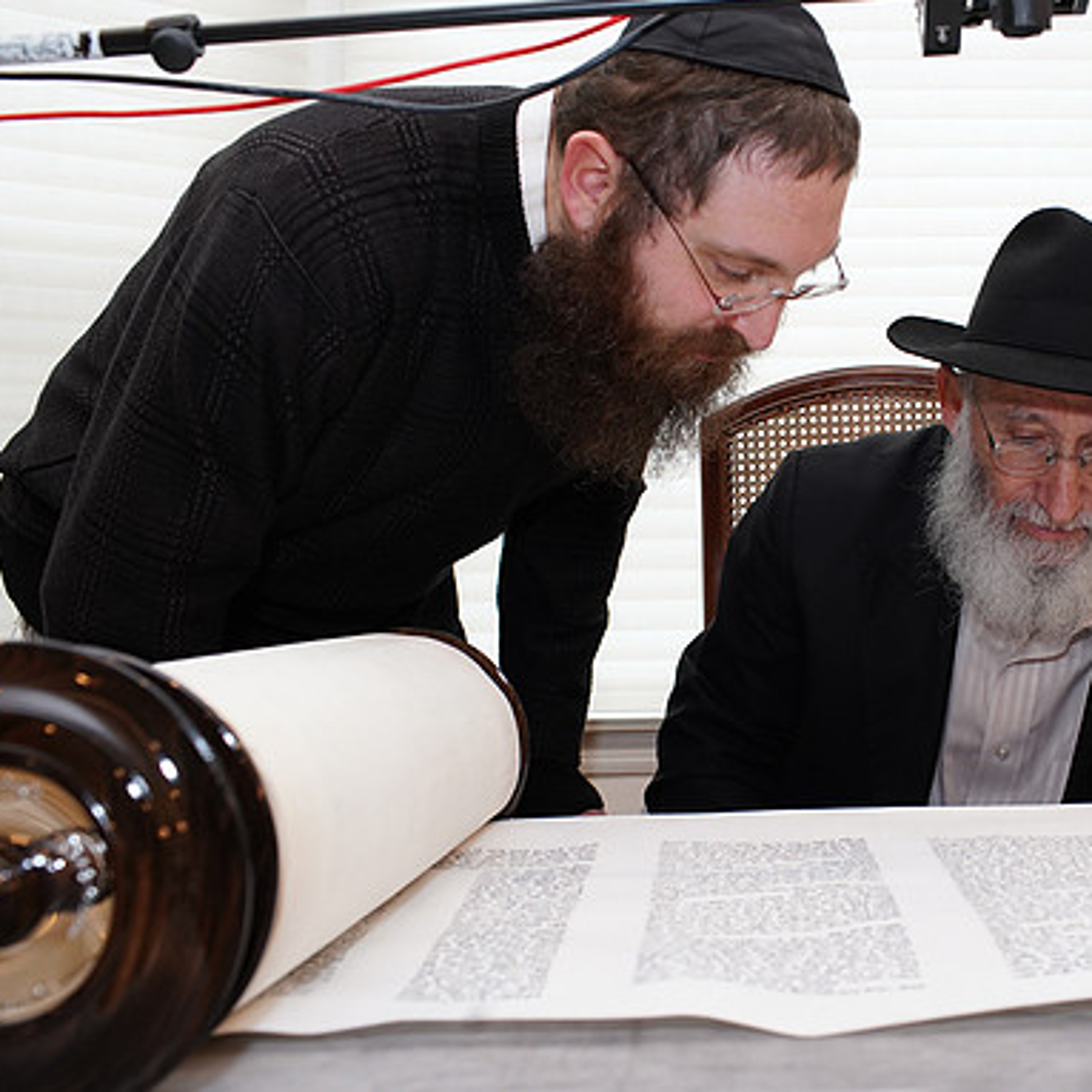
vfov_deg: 37.6
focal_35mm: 45
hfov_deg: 36.7
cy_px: 543
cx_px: 807
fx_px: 1606
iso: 1600
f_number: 5.6
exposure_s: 1/125
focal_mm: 35
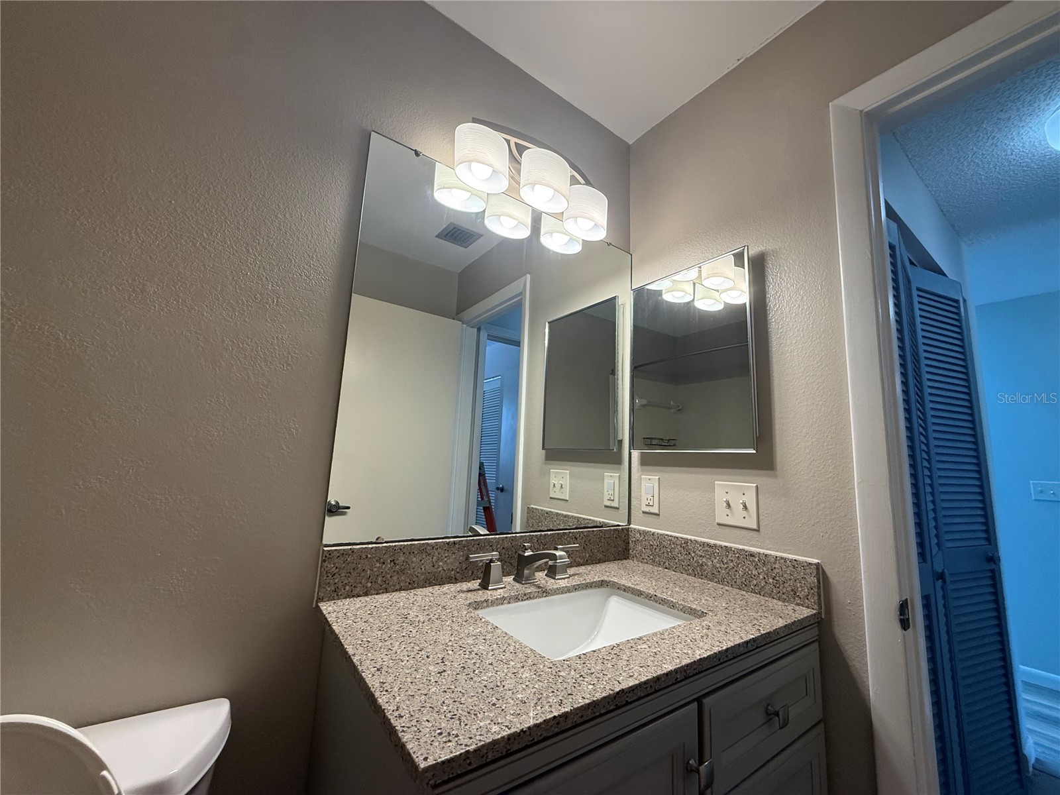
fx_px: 429
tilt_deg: +8.7
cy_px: 398
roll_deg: -2.8
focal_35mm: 14
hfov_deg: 102.1
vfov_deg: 85.7
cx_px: 530
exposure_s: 1/120
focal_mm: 2.22
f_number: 2.2
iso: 160
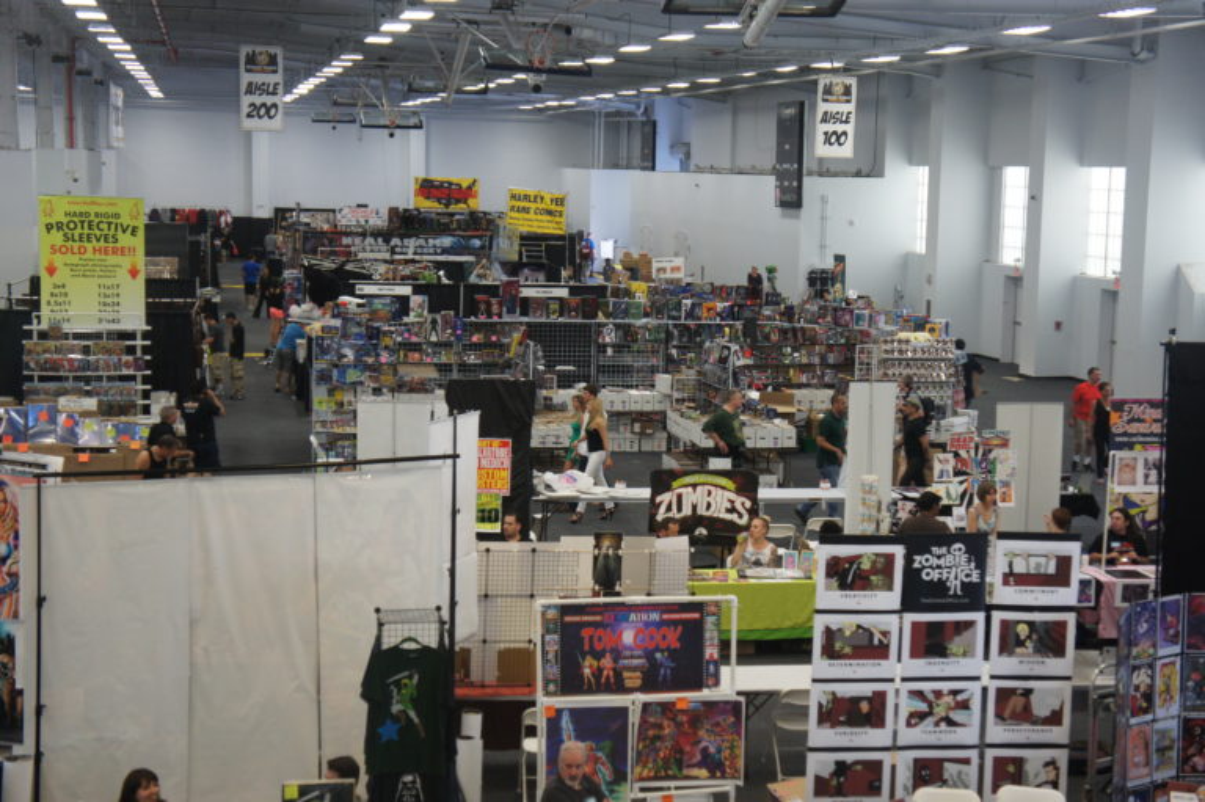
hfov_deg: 31.9
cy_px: 401
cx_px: 602
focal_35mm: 63
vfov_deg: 21.5
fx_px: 2107
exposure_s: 1/80
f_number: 5
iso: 640
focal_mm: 42
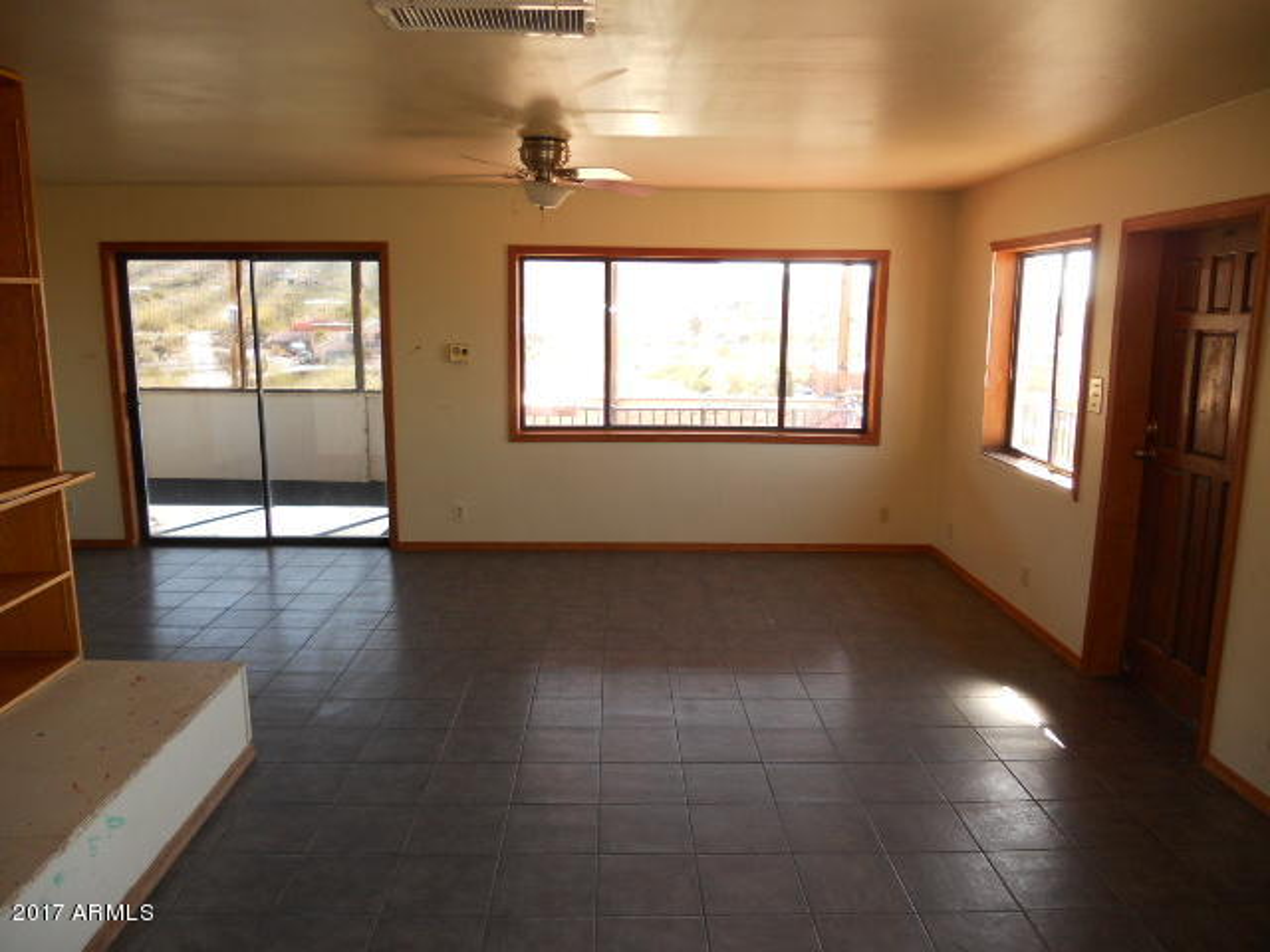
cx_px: 635
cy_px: 476
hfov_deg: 65.3
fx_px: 991
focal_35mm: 27
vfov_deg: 51.4
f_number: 3.2
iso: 80
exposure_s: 1/50
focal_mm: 4.9
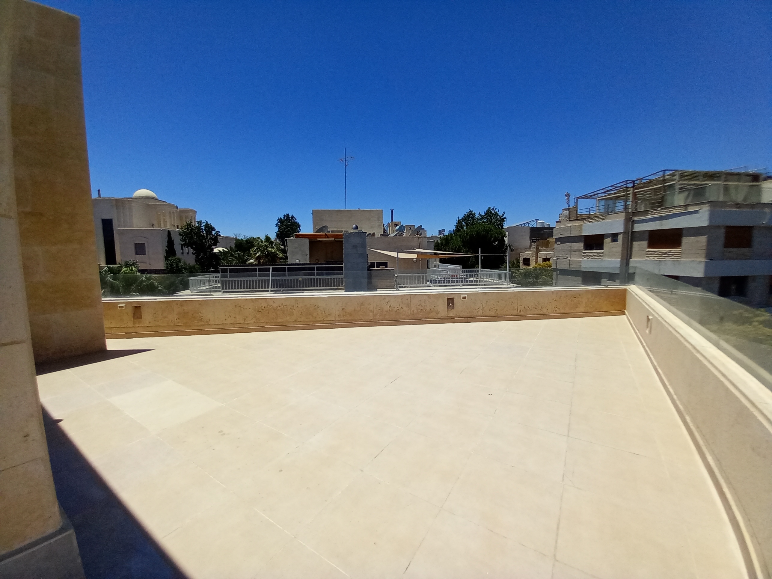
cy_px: 290
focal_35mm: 13
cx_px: 386
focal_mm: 1.13
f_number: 2.2
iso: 40
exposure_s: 1/2179
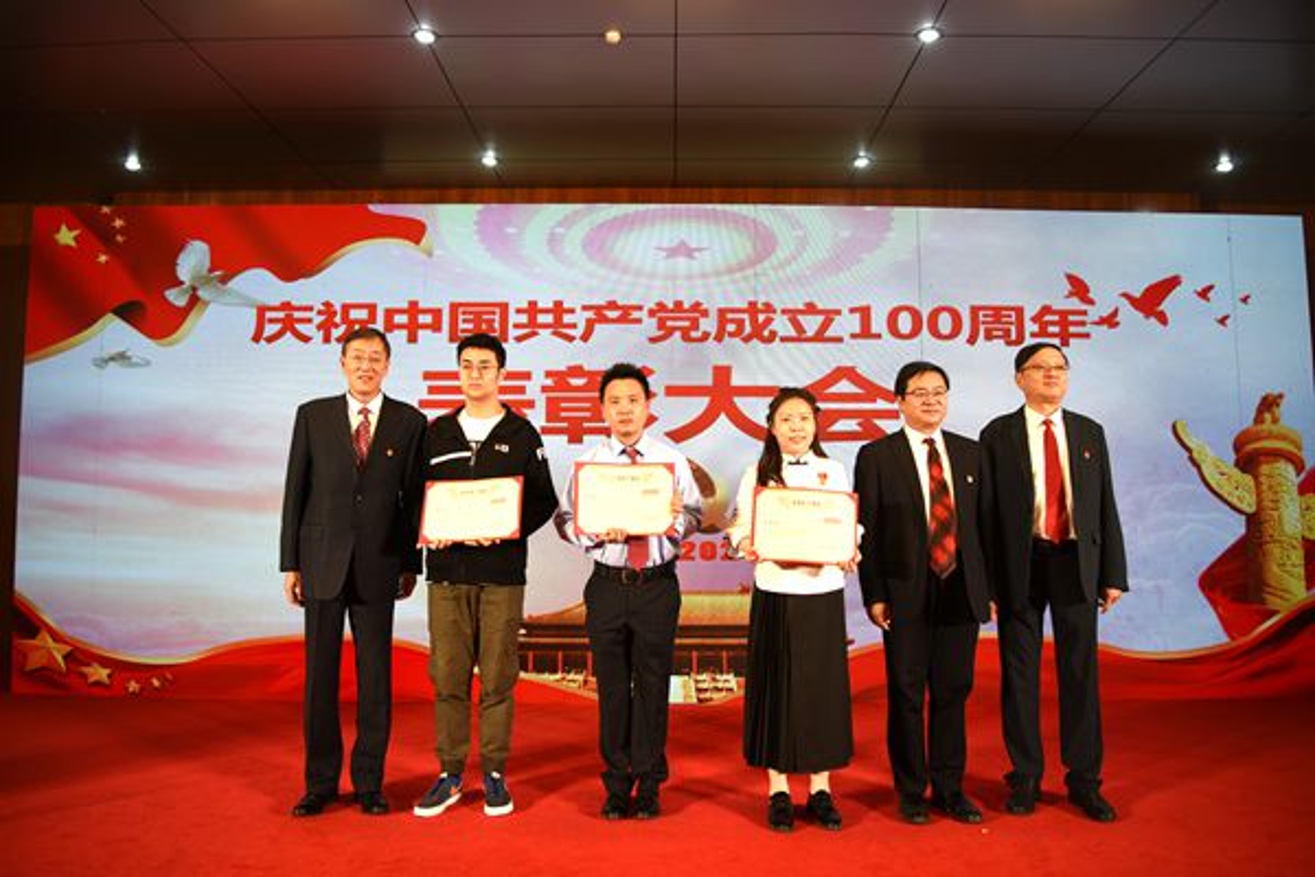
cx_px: 658
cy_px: 438
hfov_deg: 73.7
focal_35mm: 24
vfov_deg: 53.1
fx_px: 877
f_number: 3.5
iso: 100
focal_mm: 24
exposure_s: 1/100
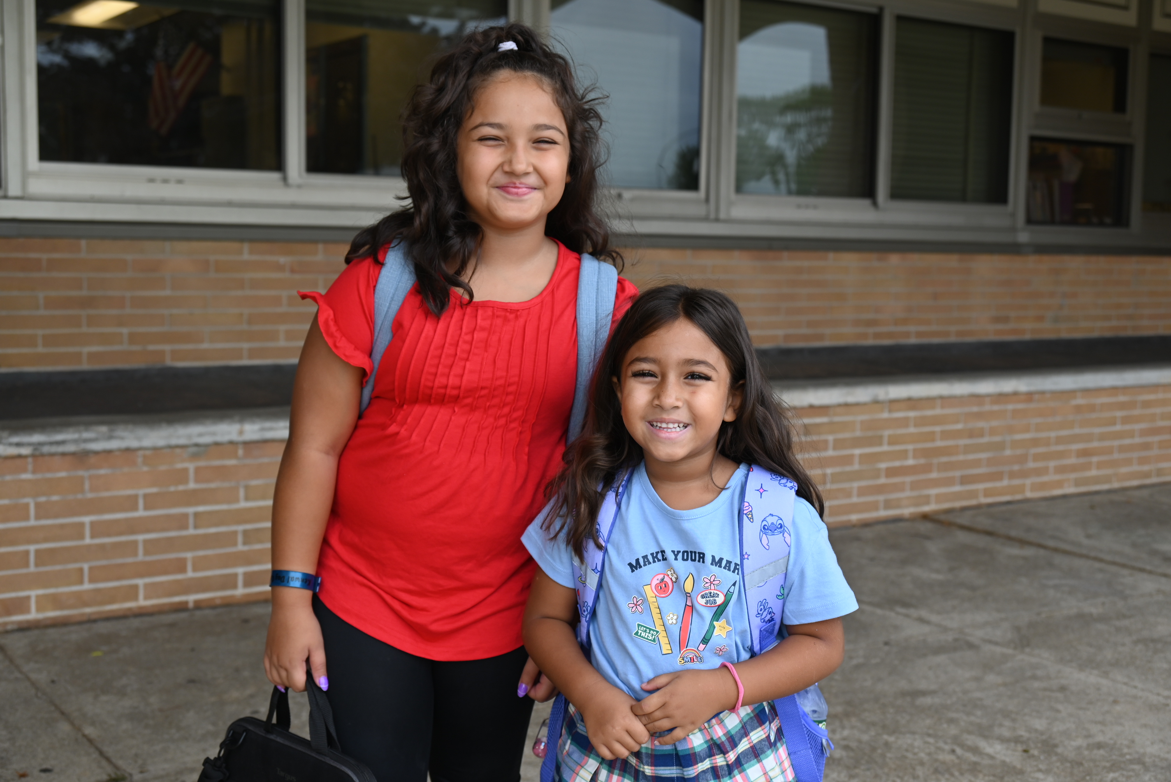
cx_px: 586
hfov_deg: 45.4
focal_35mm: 43
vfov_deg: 31.2
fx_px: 1399
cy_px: 391
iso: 220
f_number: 5.3
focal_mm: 43
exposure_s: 1/250
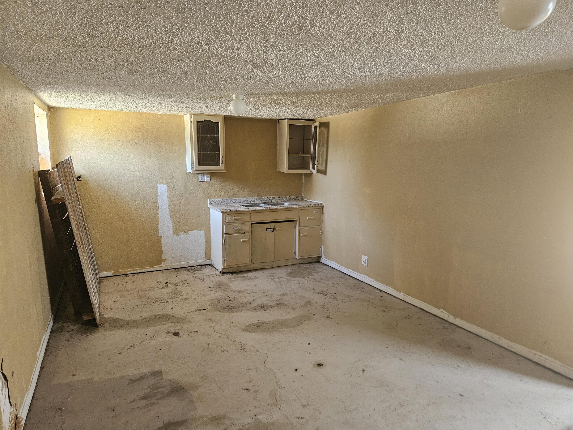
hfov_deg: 73.9
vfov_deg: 58.9
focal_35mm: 23
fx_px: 381
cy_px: 215
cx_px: 286
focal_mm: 5.4
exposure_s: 1/170
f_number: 1.8
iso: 640
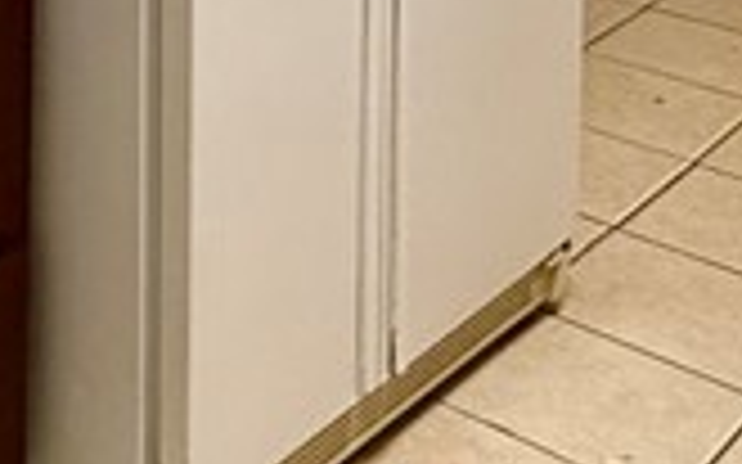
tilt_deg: -4.6
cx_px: -310
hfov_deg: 20.0
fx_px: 1860
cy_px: -541
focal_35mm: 92
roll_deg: -0.6
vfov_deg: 12.2
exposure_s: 1/120
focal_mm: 2.22
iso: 320
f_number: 2.2
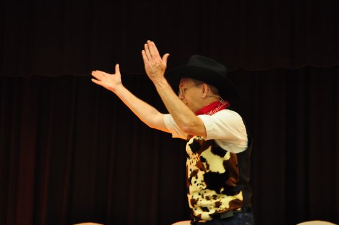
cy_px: 162
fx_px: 978
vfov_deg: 13.1
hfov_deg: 19.6
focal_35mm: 104
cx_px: 140
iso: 1000
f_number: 4.8
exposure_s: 1/30
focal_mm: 48
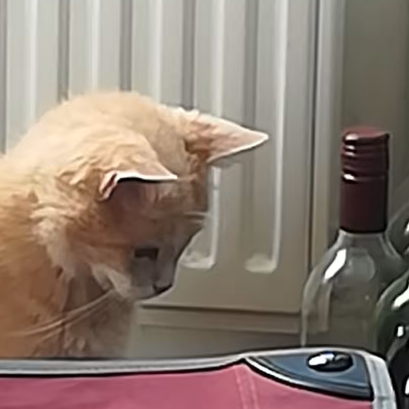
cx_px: 146
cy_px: 326
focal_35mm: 419
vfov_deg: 4.2
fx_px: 5601
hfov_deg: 4.2
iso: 100
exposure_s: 1/50
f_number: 2.2
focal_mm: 3.83
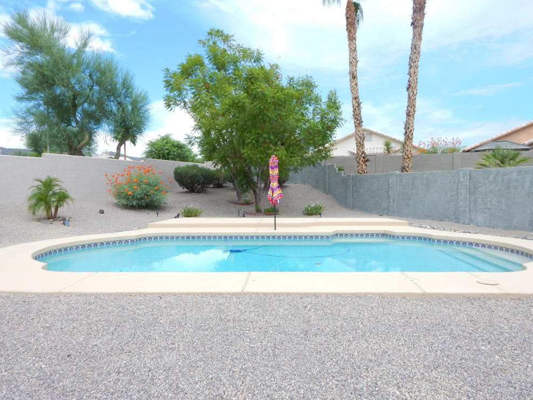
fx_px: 354
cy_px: 202
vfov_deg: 58.9
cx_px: 276
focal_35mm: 23
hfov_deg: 73.9
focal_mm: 4
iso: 125
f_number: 3
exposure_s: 1/1250
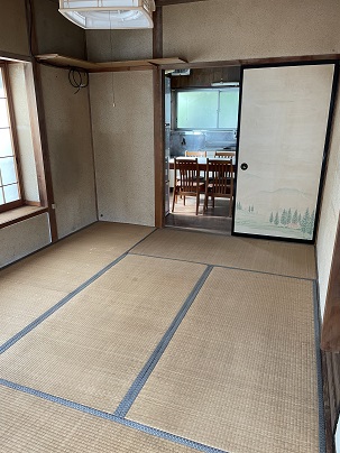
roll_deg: +1.0
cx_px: 170
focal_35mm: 26
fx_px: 340
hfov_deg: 53.1
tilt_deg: -16.0
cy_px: 226
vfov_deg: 67.3
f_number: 1.6
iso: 125
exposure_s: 1/91
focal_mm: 4.2
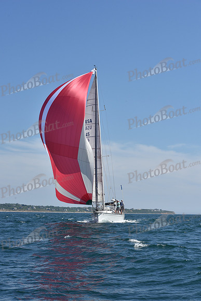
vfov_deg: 28.8
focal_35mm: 70
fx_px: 586
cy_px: 150
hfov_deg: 19.5
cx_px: 100
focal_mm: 70
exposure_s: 1/800
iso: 250
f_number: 10
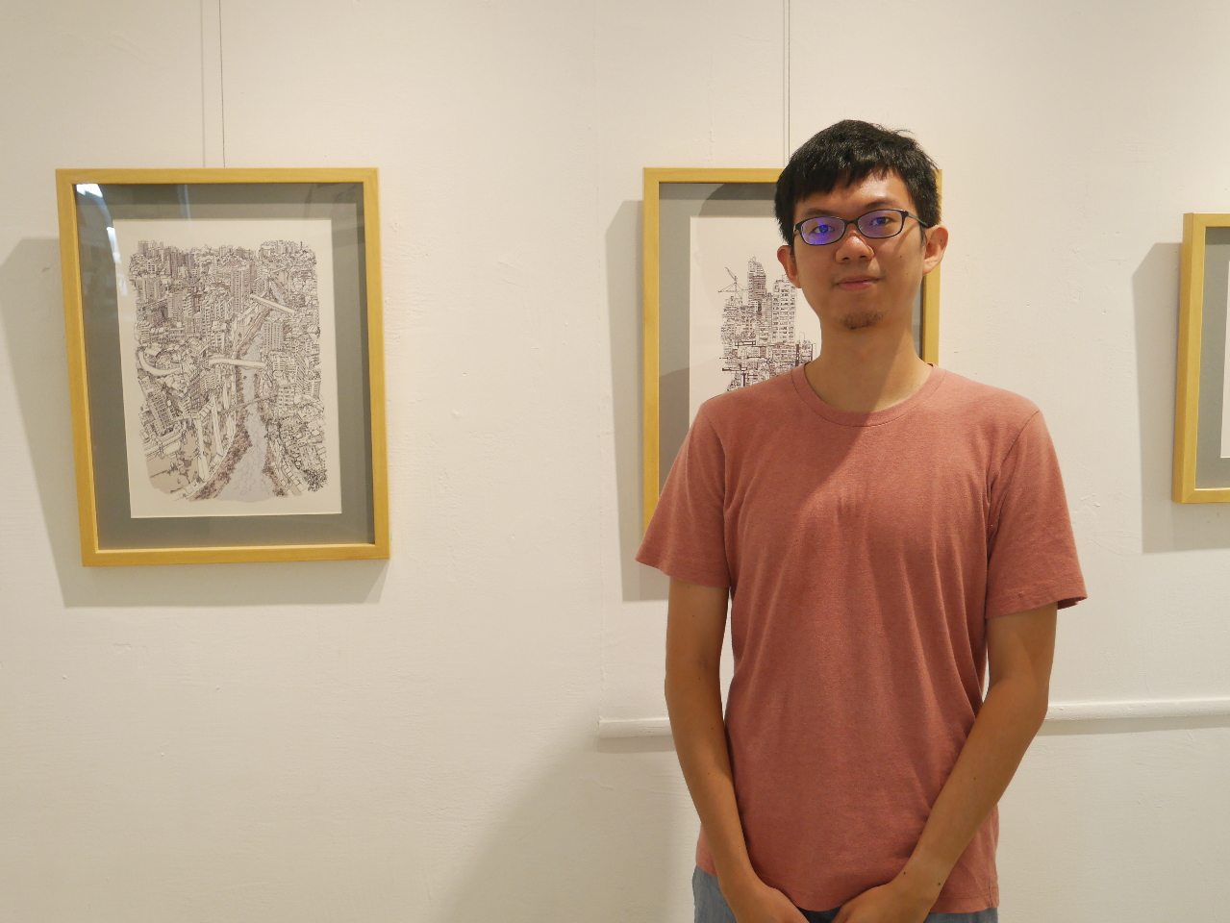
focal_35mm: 40
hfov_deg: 46.8
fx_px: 1422
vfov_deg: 36.0
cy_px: 462
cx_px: 615
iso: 640
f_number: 4.5
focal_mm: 20
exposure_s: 1/60
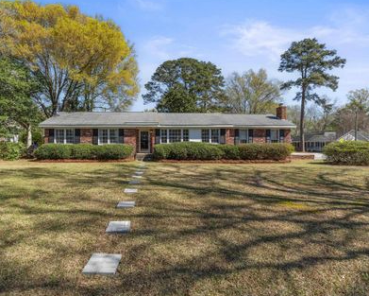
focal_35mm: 19
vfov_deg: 71.1
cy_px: 144
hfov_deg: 83.1
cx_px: 160
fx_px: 206
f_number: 9
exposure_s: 1/320
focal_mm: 10.5
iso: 250
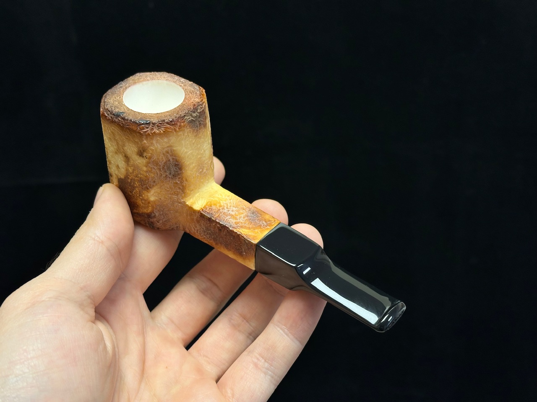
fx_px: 745
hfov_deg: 39.7
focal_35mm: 48
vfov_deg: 30.3
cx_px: 268
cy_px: 201
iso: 64
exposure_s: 1/100
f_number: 1.78
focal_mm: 6.86
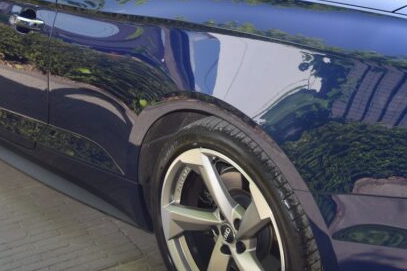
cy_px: -30
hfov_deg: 29.1
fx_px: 768
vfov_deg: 19.2
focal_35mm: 68
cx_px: 312
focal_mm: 18
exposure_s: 1/125
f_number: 5.6
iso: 100
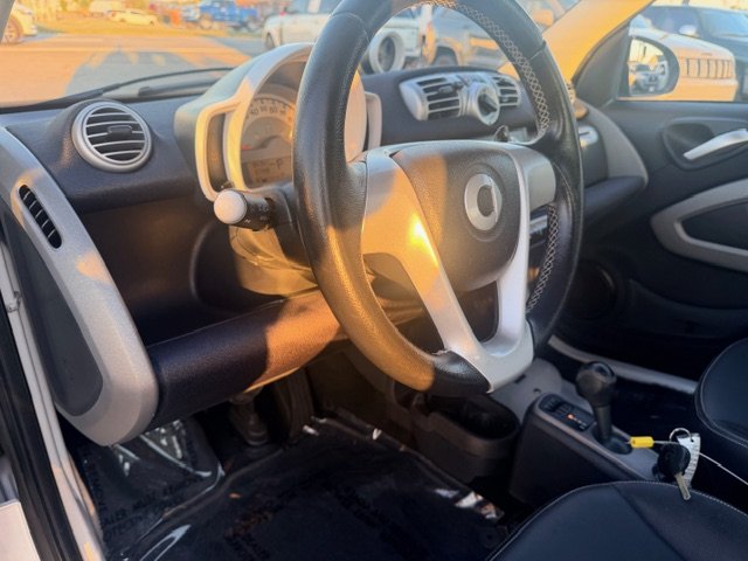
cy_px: 280
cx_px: 374
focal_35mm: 24
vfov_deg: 56.8
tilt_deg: -26.7
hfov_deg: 71.6
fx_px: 519
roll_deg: -3.1
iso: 100
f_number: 1.78
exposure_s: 1/159
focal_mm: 6.76
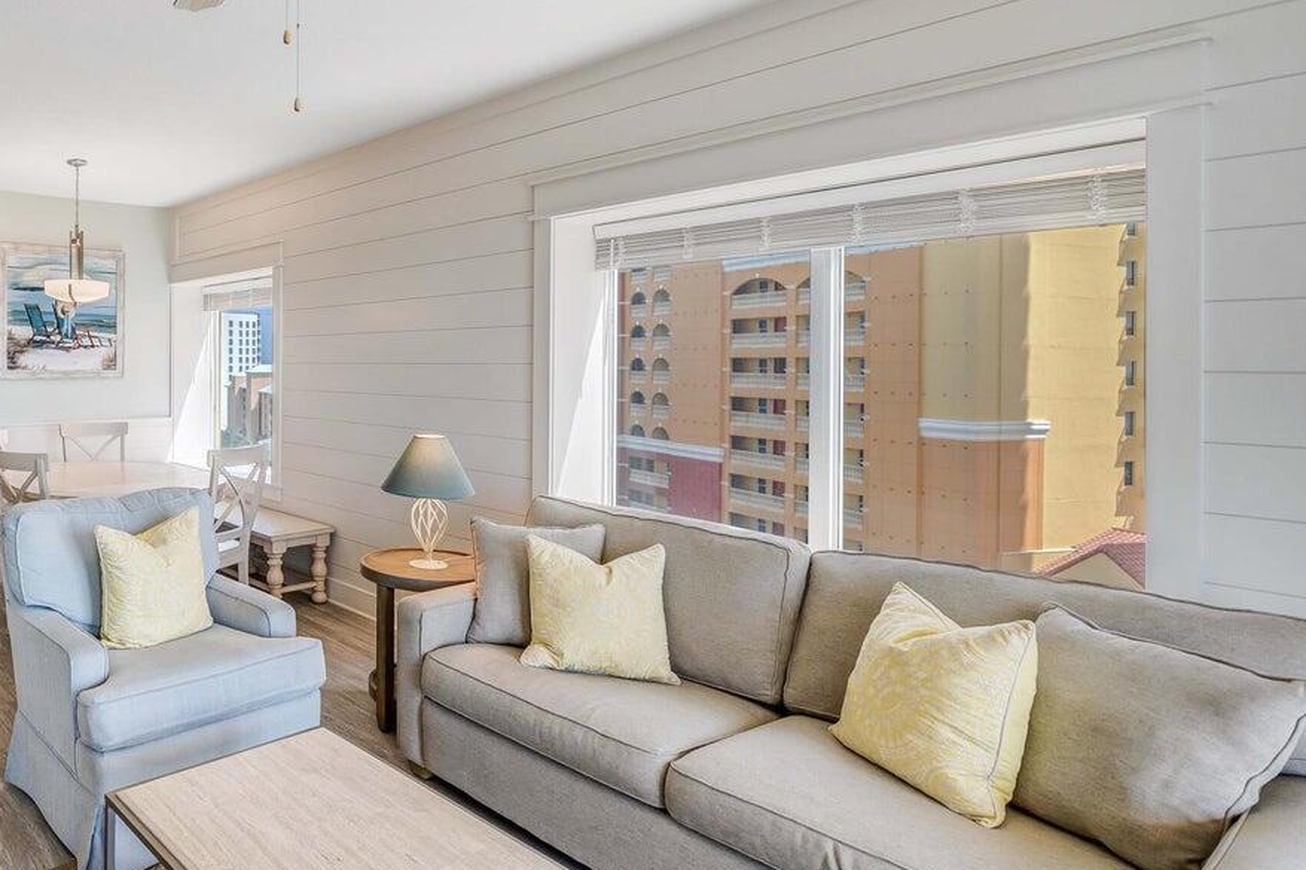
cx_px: 249
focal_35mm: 21
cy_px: 366
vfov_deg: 59.2
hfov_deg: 72.3
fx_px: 762
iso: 100
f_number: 5.6
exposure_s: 1/50
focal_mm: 12
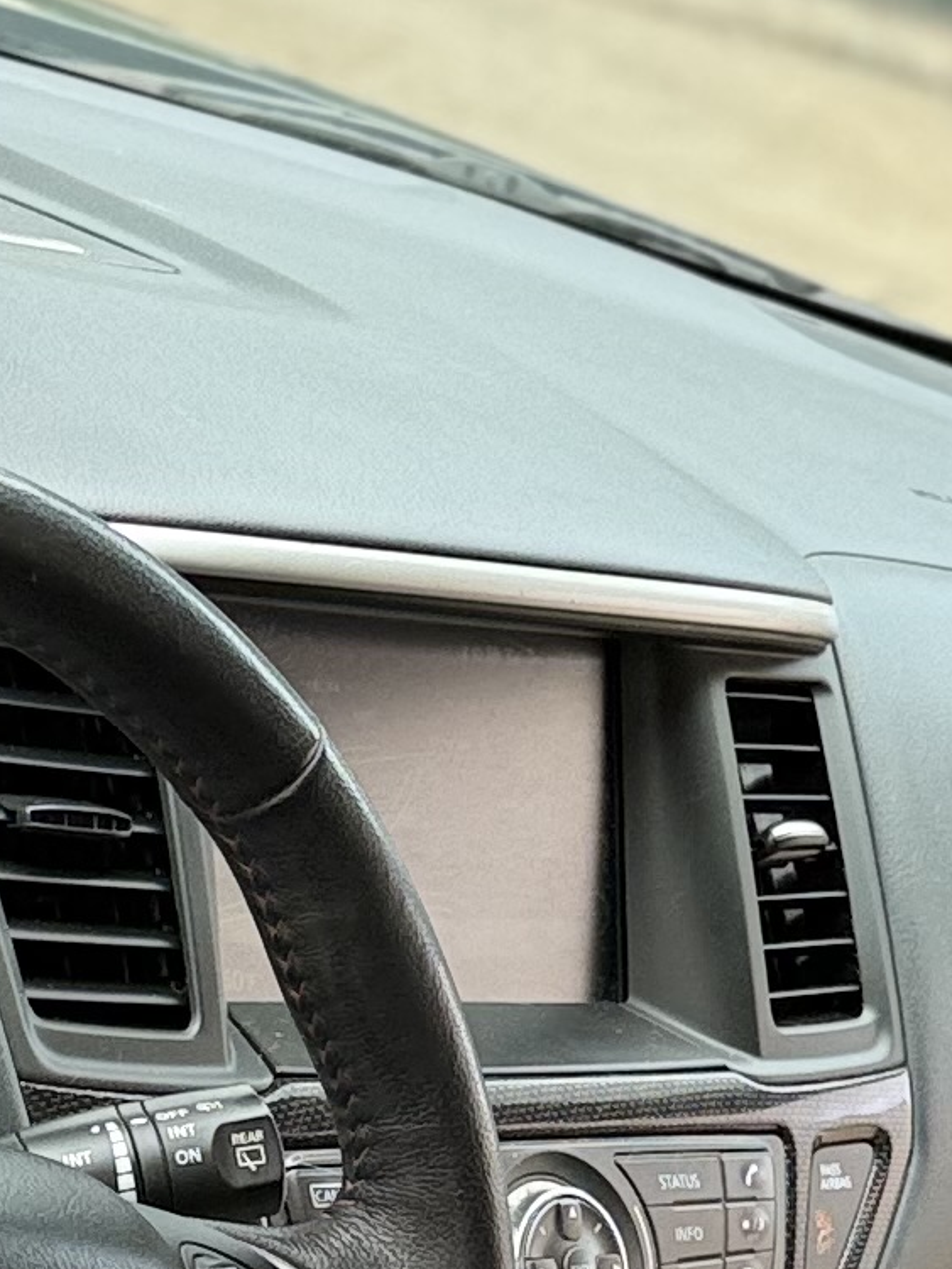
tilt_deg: -21.5
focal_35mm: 129
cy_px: 1051
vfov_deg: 15.2
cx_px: 670
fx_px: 4728
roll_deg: -23.2
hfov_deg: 11.5
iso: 80
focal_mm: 6.76
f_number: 1.78
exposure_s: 1/412
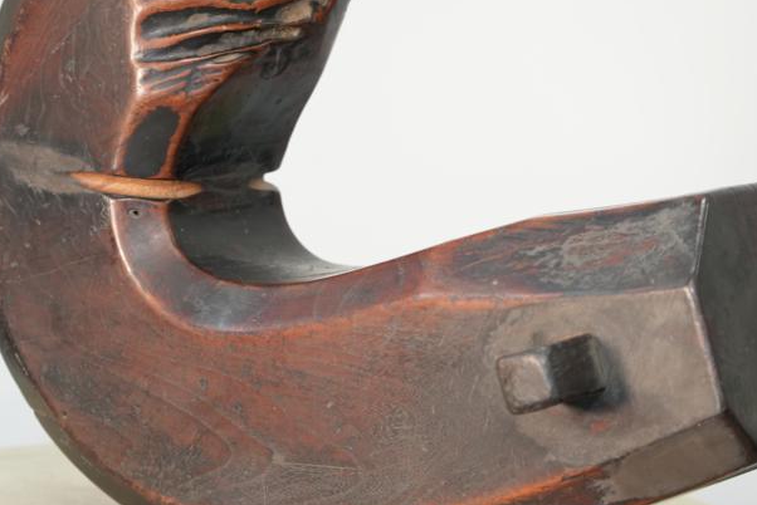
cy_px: 146
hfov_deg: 15.2
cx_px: 360
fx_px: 2840
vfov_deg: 10.2
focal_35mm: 135
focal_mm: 75
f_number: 4
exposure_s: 1/80
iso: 1250
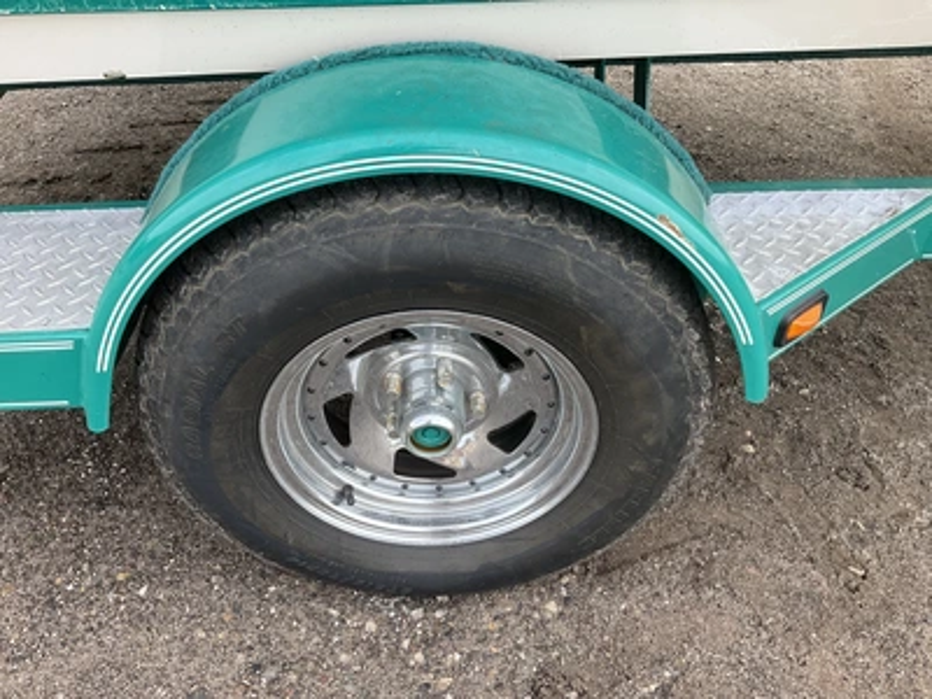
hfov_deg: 61.7
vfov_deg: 48.2
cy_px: 350
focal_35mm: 29
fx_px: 781
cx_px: 466
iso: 20
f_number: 1.8
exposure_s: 1/154
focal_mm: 3
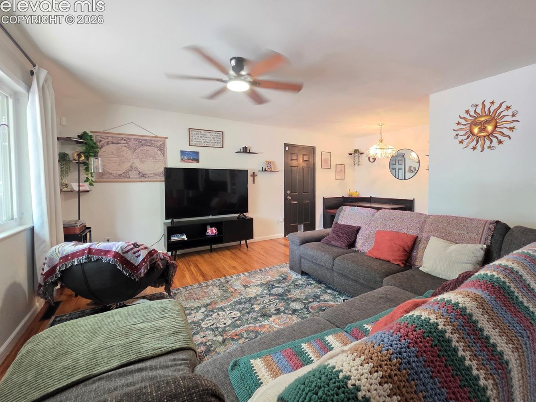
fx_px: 217
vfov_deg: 85.6
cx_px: 283
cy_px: 190
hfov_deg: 101.9
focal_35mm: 14
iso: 500
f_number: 1.9
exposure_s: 1/60
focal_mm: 2.2
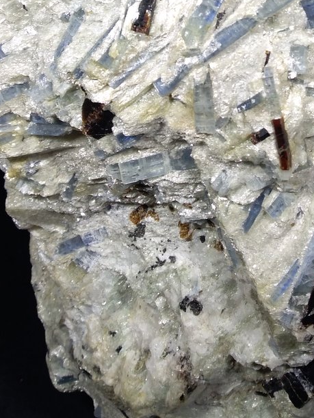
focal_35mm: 68
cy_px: -19
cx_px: 252
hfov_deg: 21.3
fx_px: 822
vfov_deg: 26.7
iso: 111
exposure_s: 1/33.3
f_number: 2
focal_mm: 3.54
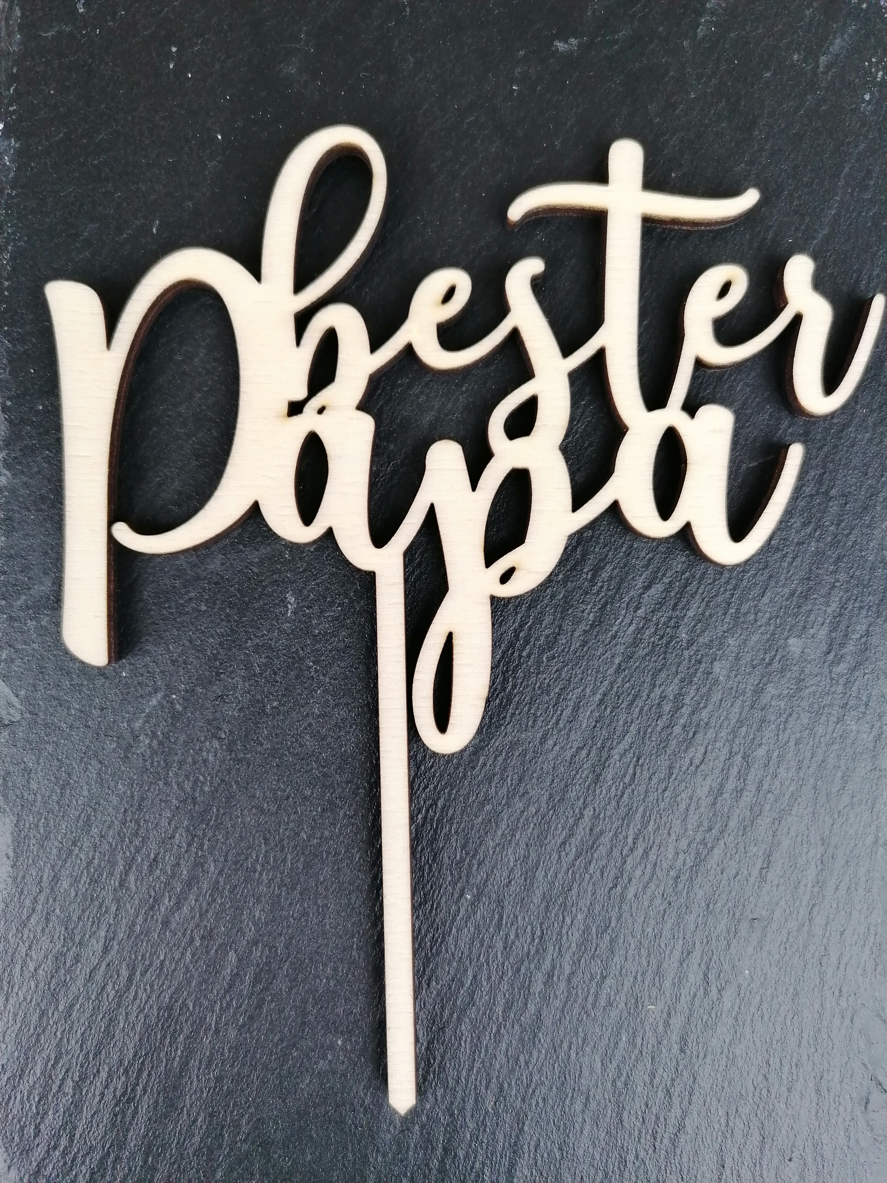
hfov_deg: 51.4
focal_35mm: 27
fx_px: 922
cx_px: 444
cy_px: 592
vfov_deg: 65.3
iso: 200
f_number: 1.8
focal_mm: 4.75
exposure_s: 1/60
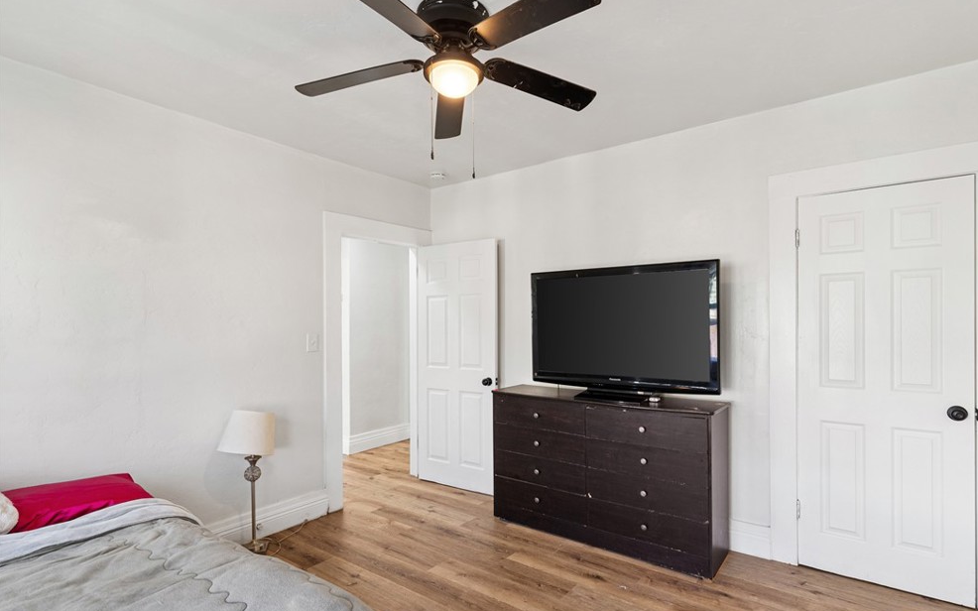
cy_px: 329
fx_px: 480
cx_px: 506
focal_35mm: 18
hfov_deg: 91.1
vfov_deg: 64.9
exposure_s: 1/6
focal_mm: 17
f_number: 5.6
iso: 400
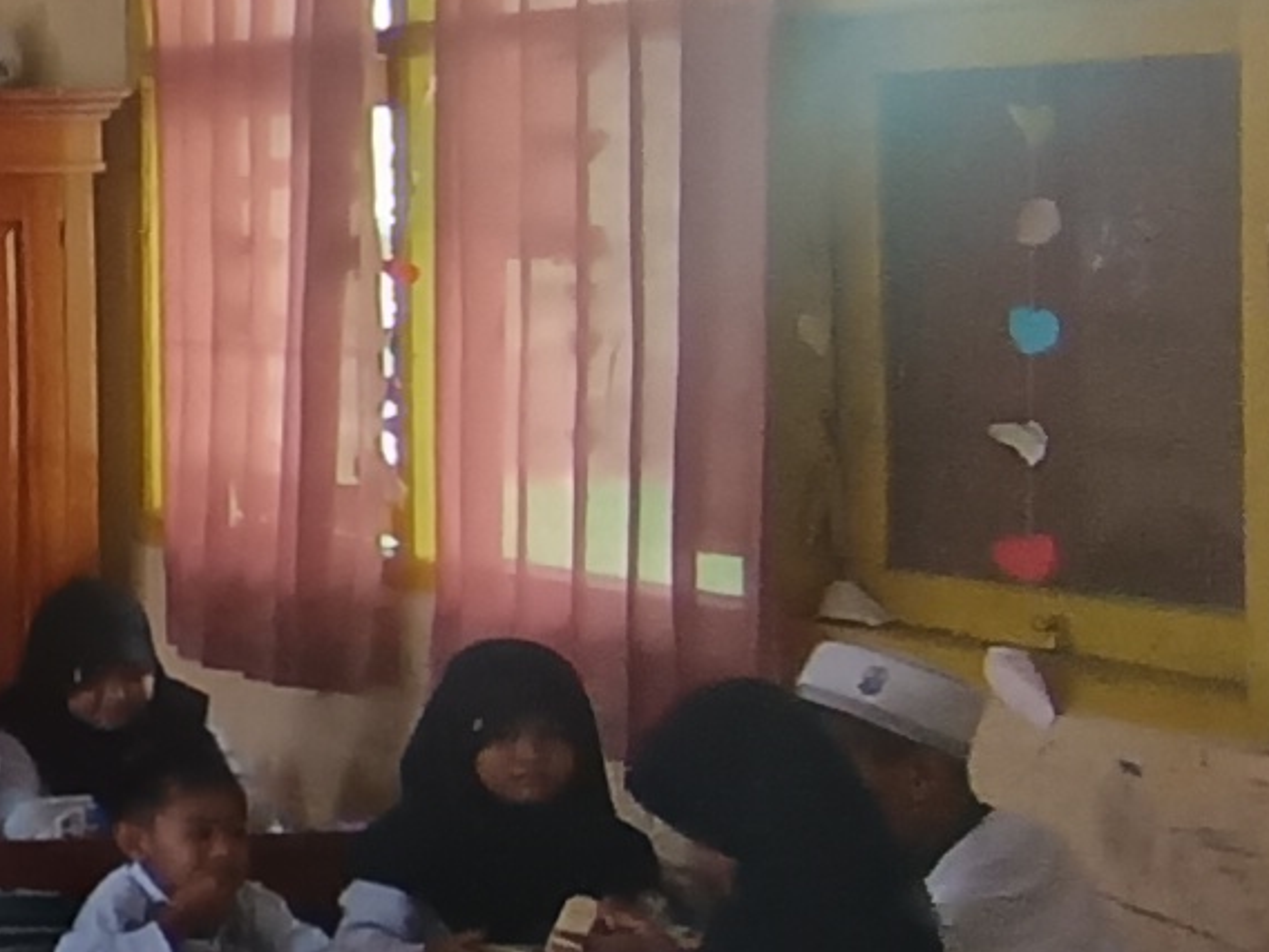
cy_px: 257
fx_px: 3373
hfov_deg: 14.8
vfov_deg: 16.0
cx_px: -1647
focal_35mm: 92
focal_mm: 1.65
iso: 295
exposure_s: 1/50
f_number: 2.2
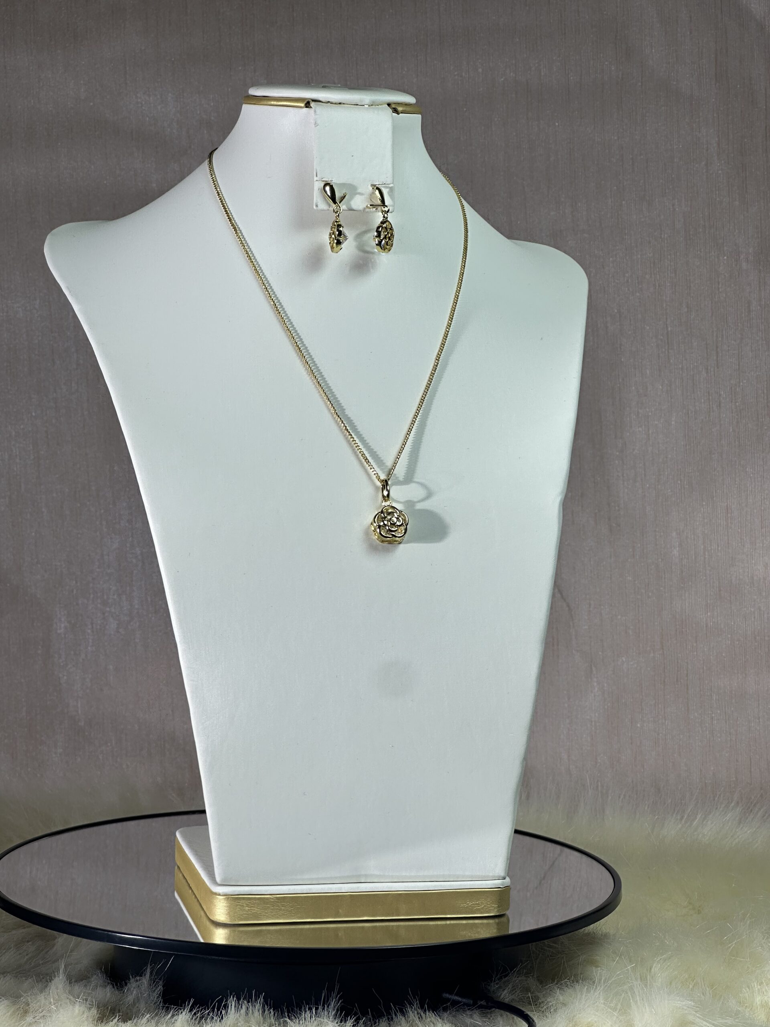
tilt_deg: -1.3
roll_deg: -1.8
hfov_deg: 19.1
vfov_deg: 25.3
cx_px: 385
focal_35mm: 77
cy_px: 514
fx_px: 2284
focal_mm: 9
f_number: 2.8
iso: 32
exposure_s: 1/185
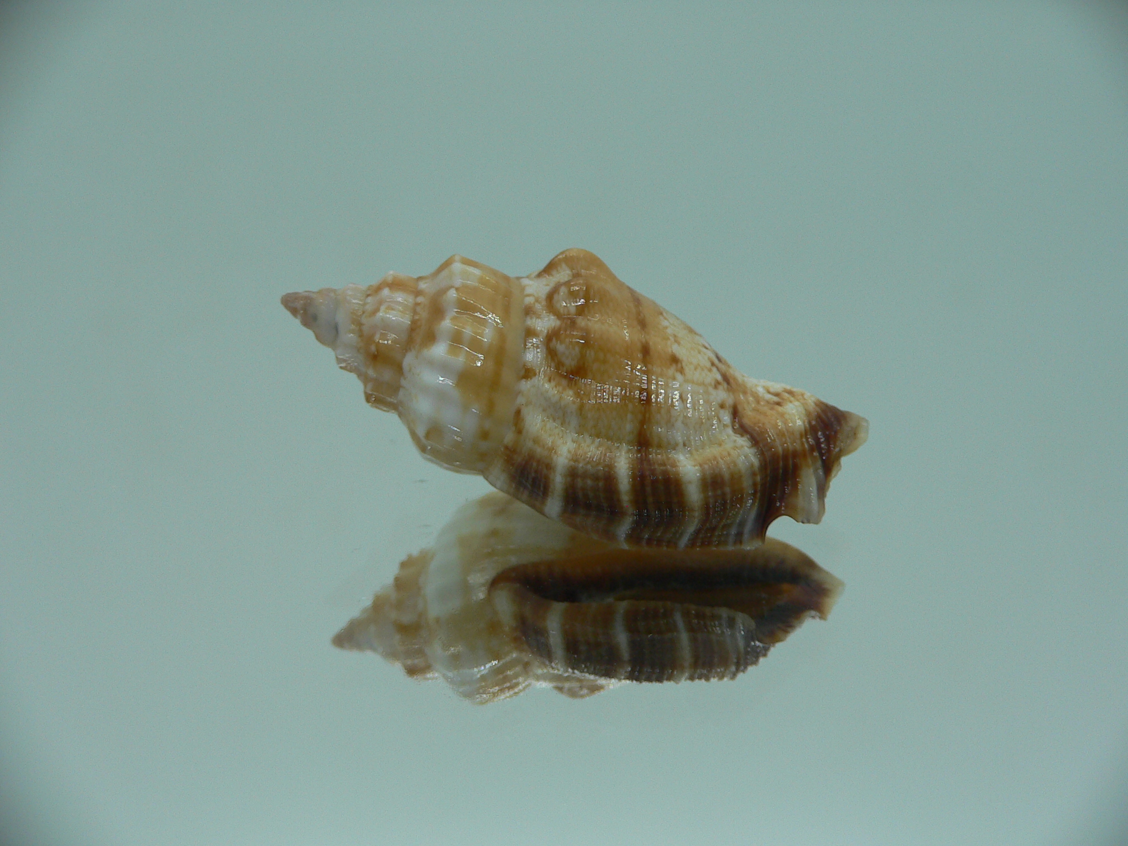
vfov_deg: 40.7
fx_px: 1141
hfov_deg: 52.6
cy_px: 423
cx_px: 564
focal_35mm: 35
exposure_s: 1/60
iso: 80
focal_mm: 4.6
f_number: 2.8
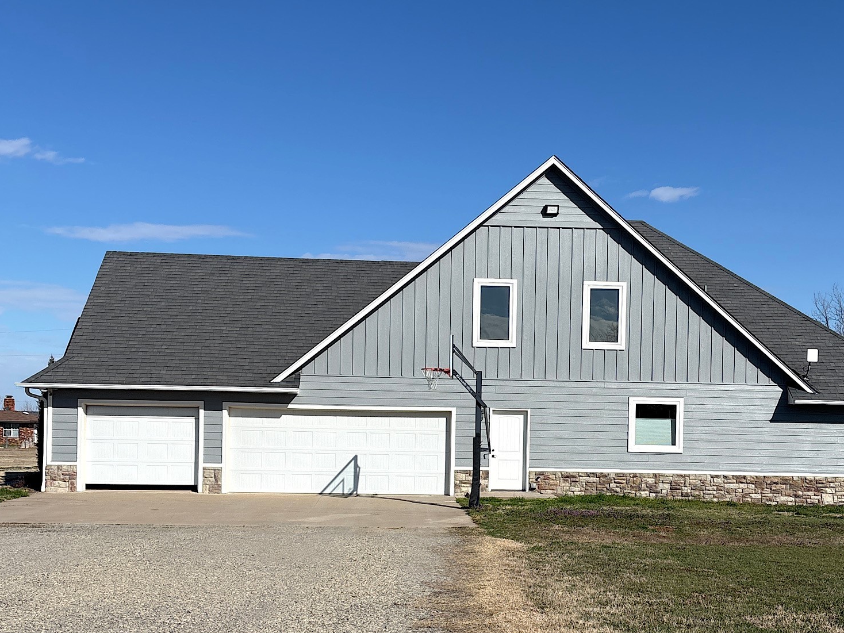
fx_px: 829
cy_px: 299
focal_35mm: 34
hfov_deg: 53.7
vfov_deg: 41.8
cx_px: 486
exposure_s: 1/6993
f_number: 1.6
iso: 50
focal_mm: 5.96
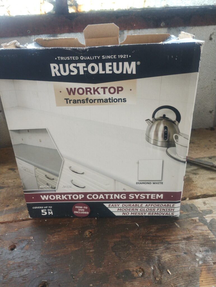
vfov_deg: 63.4
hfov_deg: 49.9
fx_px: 232
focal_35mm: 28
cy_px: 144
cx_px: 108
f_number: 1.8
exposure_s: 1/50
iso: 697
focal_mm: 4.27
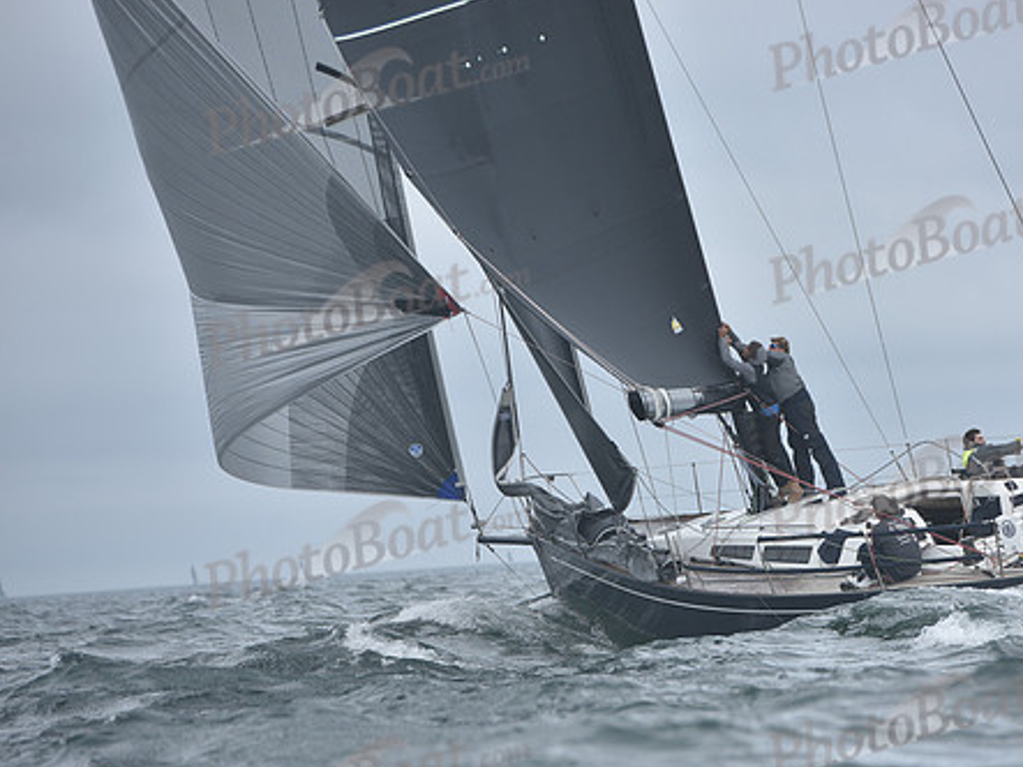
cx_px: 651
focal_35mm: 252
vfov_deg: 5.9
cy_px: 396
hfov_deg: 7.9
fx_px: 7445
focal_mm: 200
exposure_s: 1/1250
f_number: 5
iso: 200
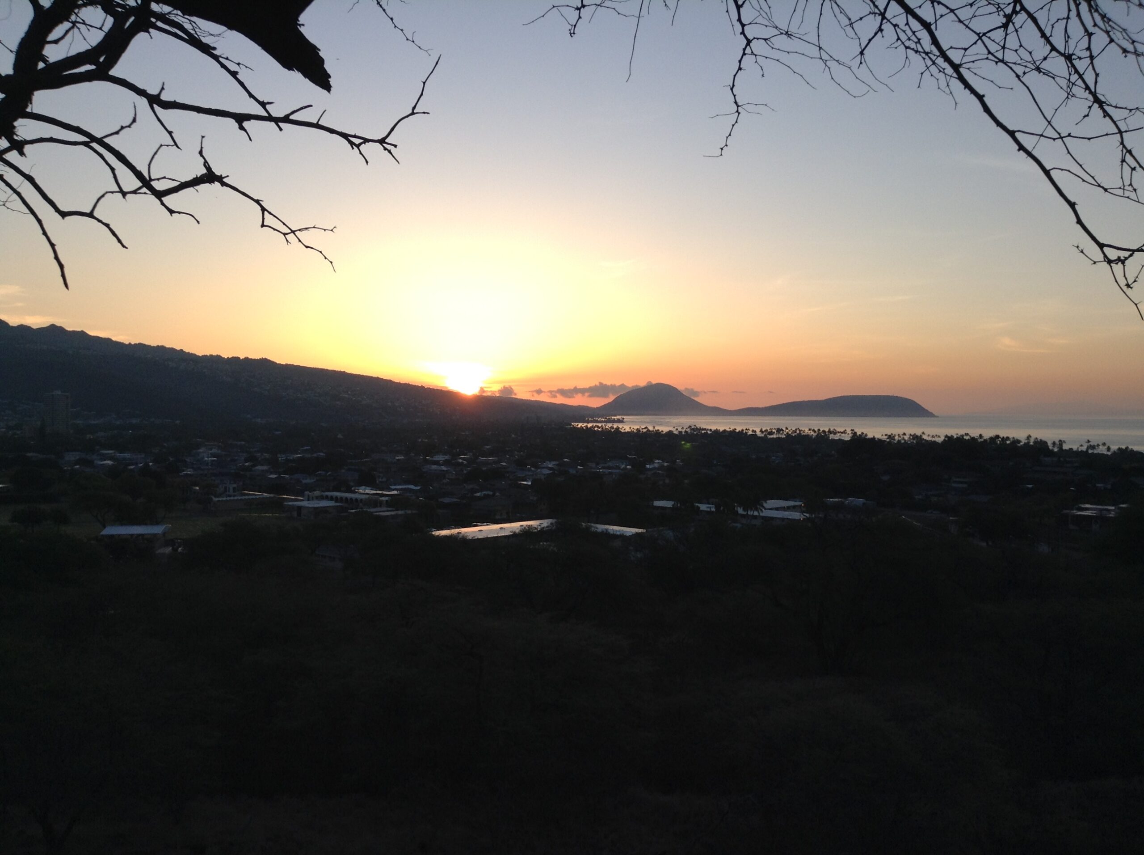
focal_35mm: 33
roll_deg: -0.9
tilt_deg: -3.1
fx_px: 1089
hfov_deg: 55.4
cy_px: 428
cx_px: 572
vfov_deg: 42.8
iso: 25
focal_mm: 3.3
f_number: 2.4
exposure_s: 1/297
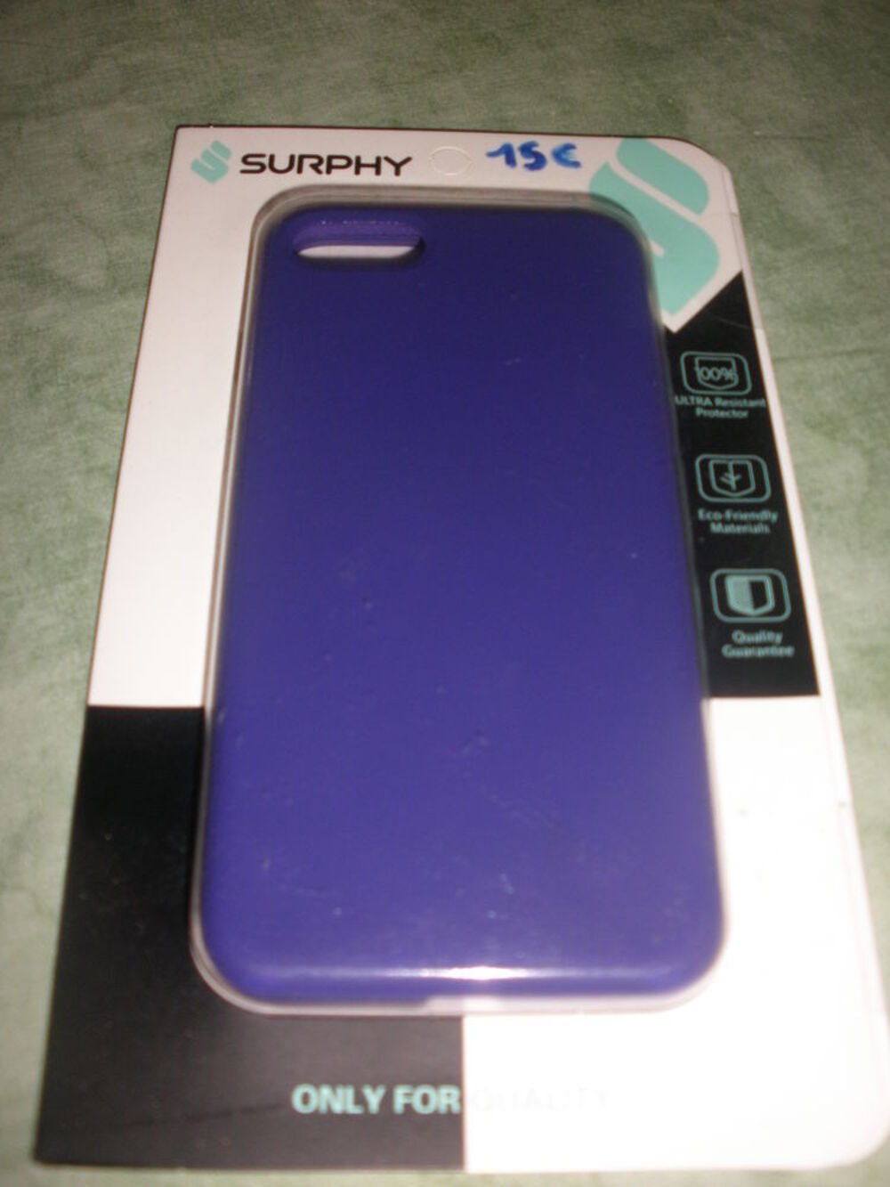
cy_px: 594
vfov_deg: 51.4
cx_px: 445
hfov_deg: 39.7
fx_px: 1234
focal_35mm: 36
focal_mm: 6.3
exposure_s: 1/30
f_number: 3.5
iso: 160
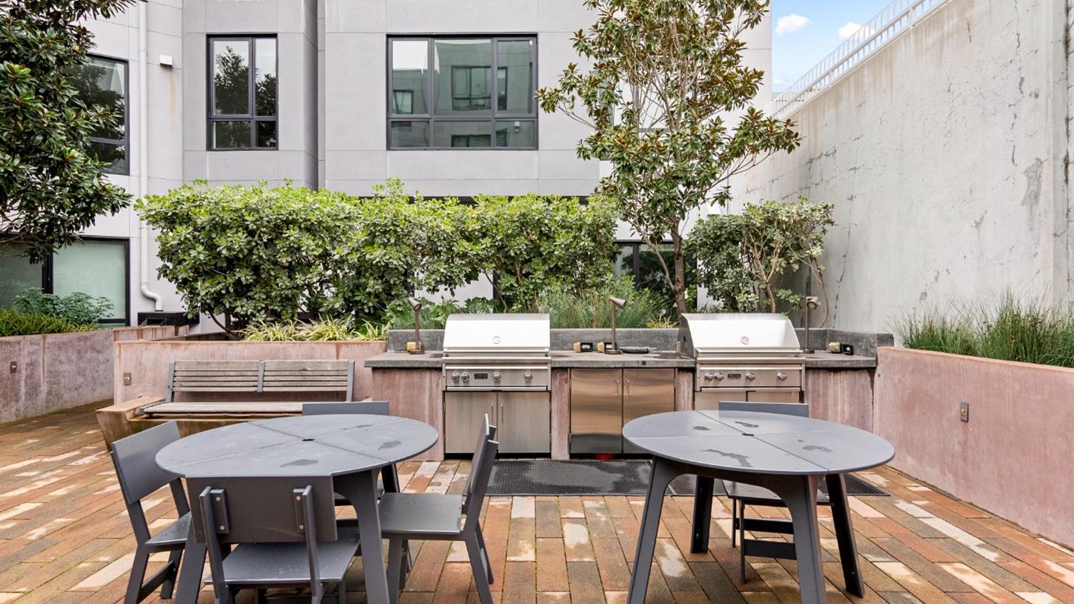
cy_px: 311
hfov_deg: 86.6
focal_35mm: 20
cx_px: 530
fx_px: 569
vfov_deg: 55.9
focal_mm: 18
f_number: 7.1
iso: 800
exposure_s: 1/320
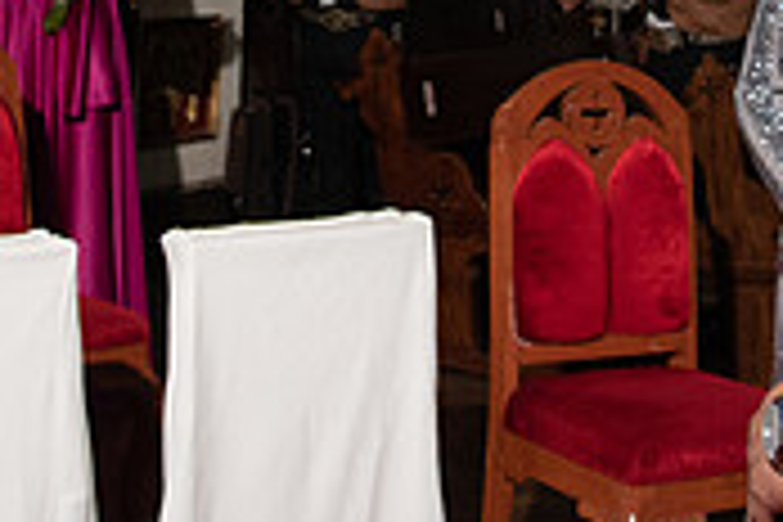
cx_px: 378
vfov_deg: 14.7
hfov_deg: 22.6
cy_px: -92
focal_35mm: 90
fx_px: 1957
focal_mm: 24
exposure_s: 1/160
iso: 1600
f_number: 5.6
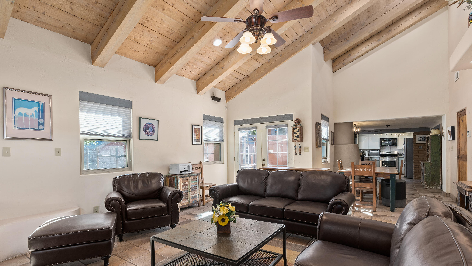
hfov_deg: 92.7
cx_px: 234
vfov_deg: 60.6
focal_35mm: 18
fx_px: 225
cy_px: 156
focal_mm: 17
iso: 320
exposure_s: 1/4
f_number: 9
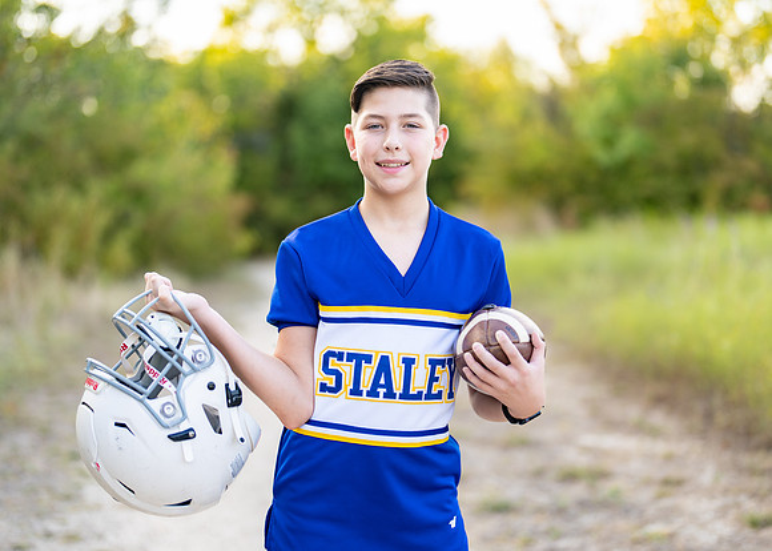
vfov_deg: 24.9
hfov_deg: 34.4
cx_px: 394
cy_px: 261
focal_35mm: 57
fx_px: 1247
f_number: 1.2
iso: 100
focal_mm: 50
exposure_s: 1/800
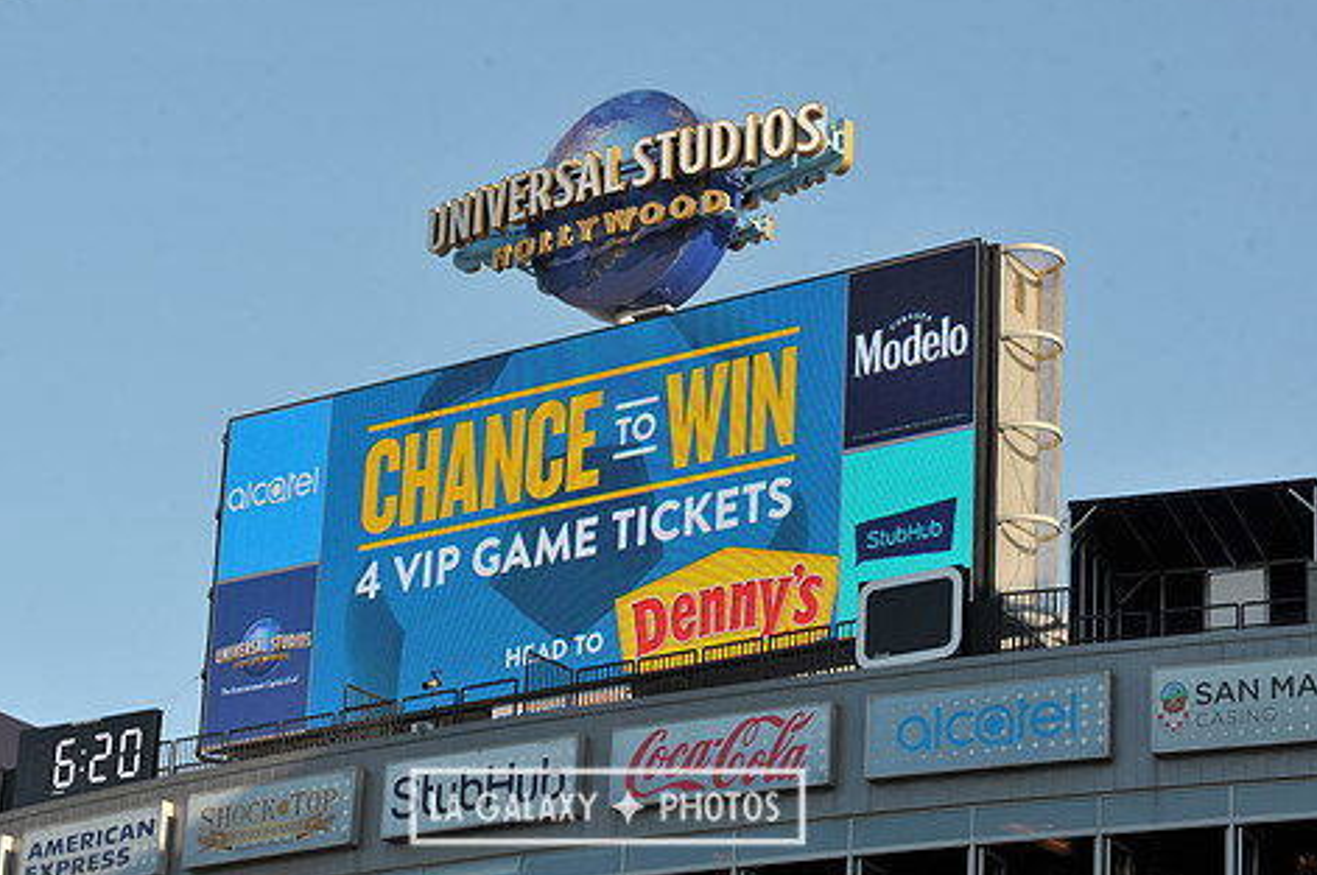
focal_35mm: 106
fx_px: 3874
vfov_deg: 12.9
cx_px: 607
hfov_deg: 19.3
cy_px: 386
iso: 200
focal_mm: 86
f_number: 9
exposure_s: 1/320
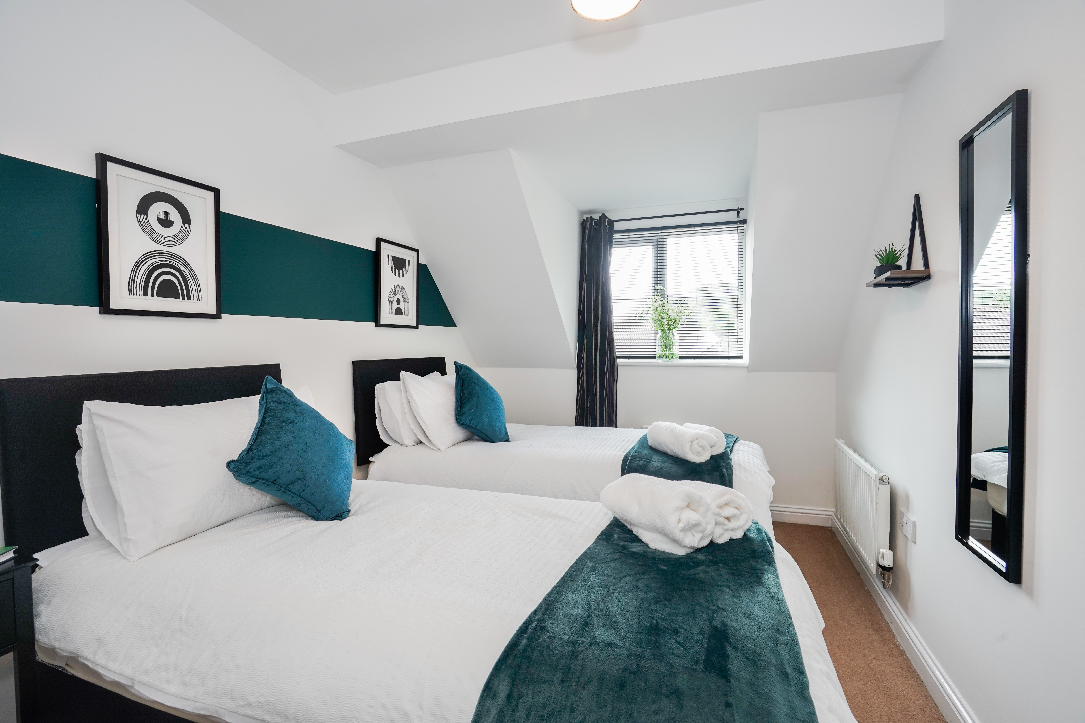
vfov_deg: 73.7
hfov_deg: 96.7
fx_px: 482
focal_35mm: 16
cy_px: 362
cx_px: 542
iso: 250
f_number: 9
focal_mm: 16
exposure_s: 1/20
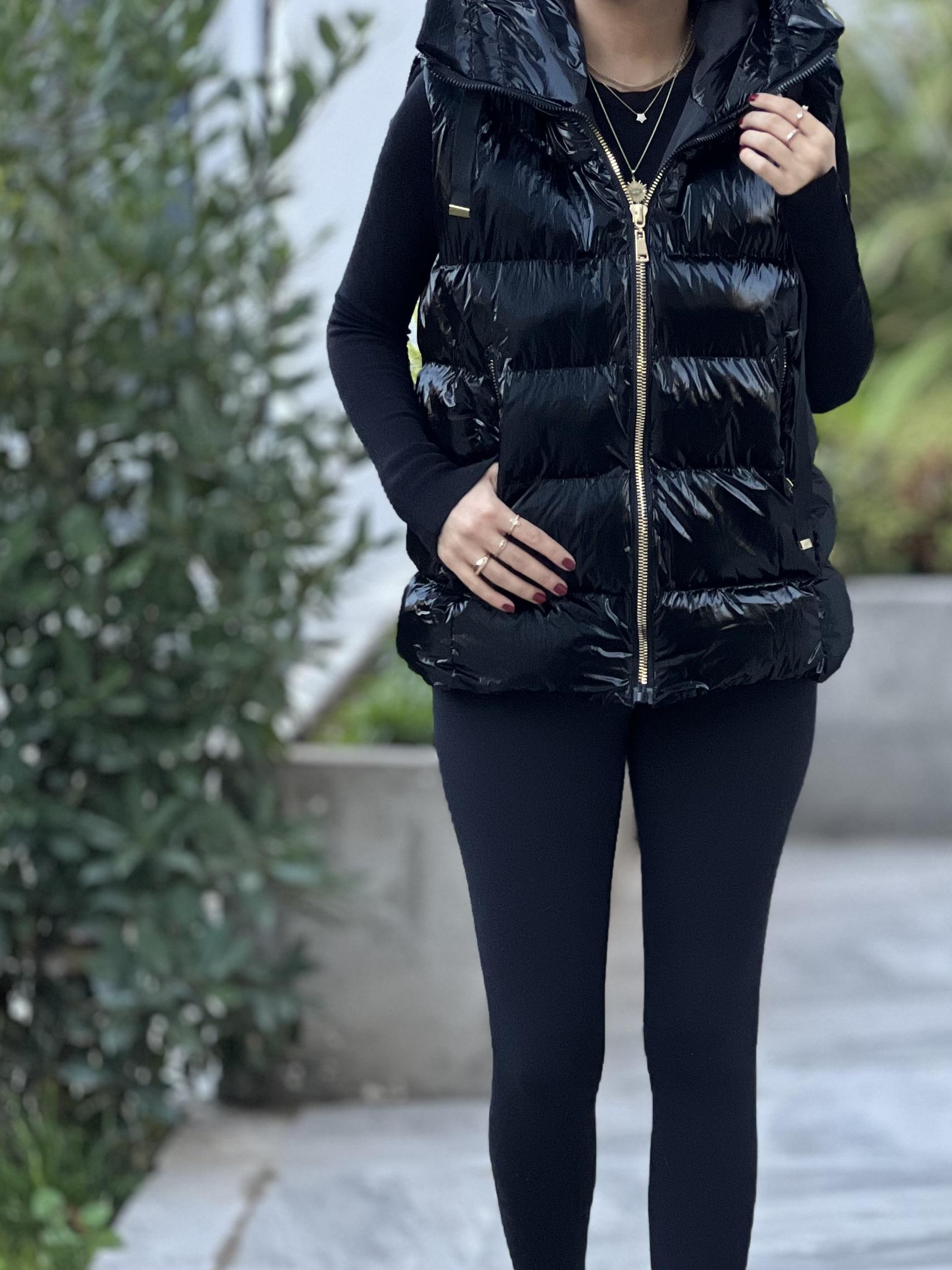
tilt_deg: -6.8
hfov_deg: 10.9
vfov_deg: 14.5
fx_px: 4987
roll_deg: +0.5
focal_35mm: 136
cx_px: 646
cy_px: 694
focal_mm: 9
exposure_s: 1/121
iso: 250
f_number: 2.8
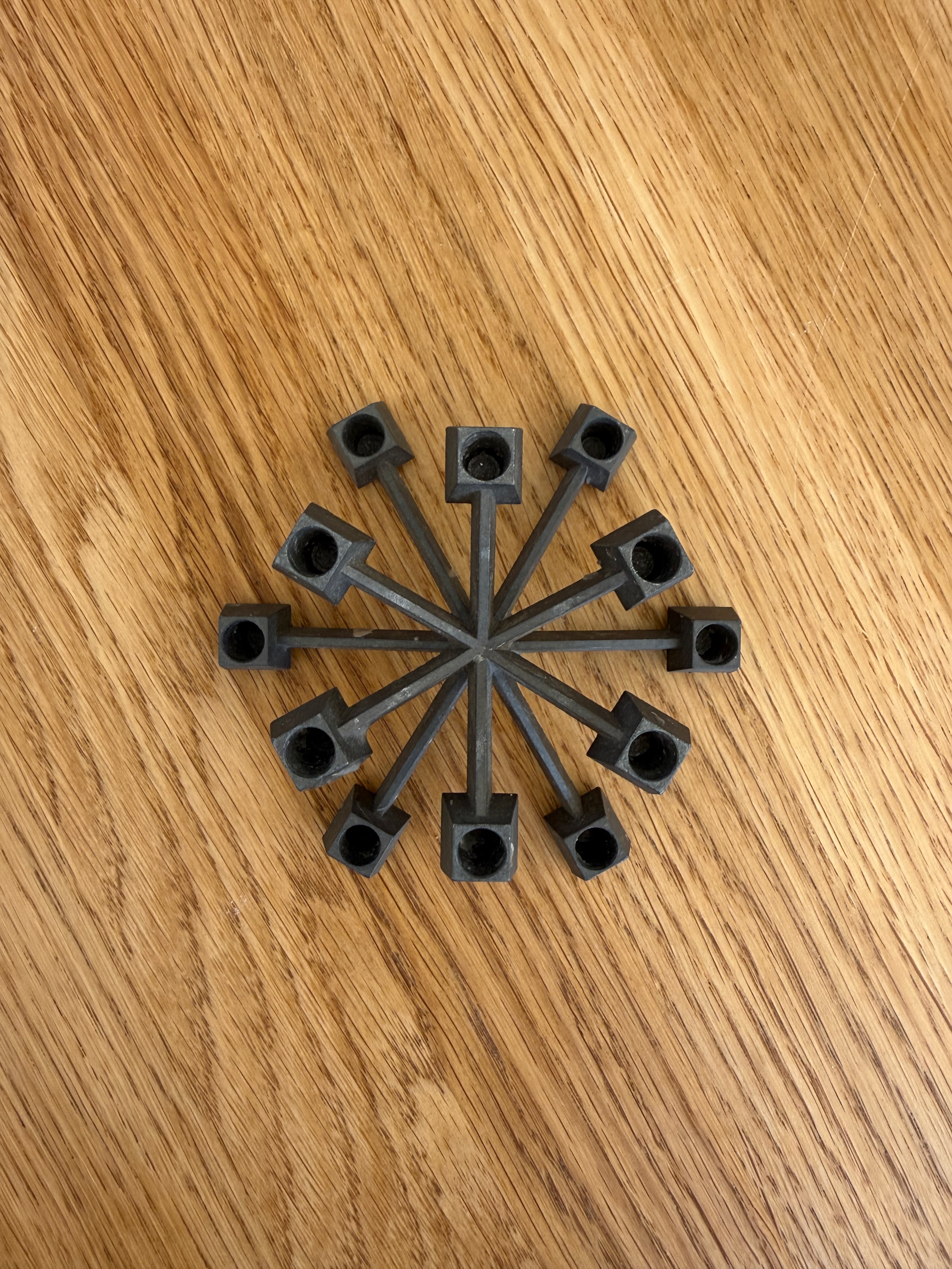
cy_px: 634
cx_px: 476
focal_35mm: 24
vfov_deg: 71.6
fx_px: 880
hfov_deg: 56.8
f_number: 2.2
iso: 64
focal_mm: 2.22
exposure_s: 1/99
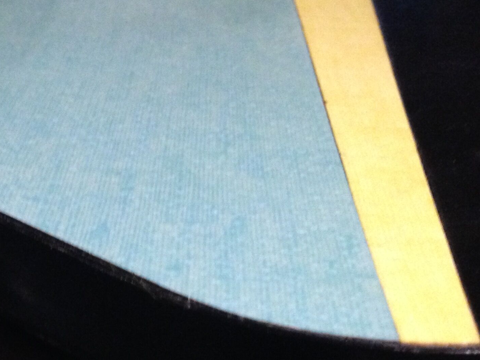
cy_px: 268
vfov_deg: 19.3
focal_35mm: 76
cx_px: 128
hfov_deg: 25.4
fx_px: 1054
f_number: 2.4
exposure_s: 1/17
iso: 400
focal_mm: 4.12
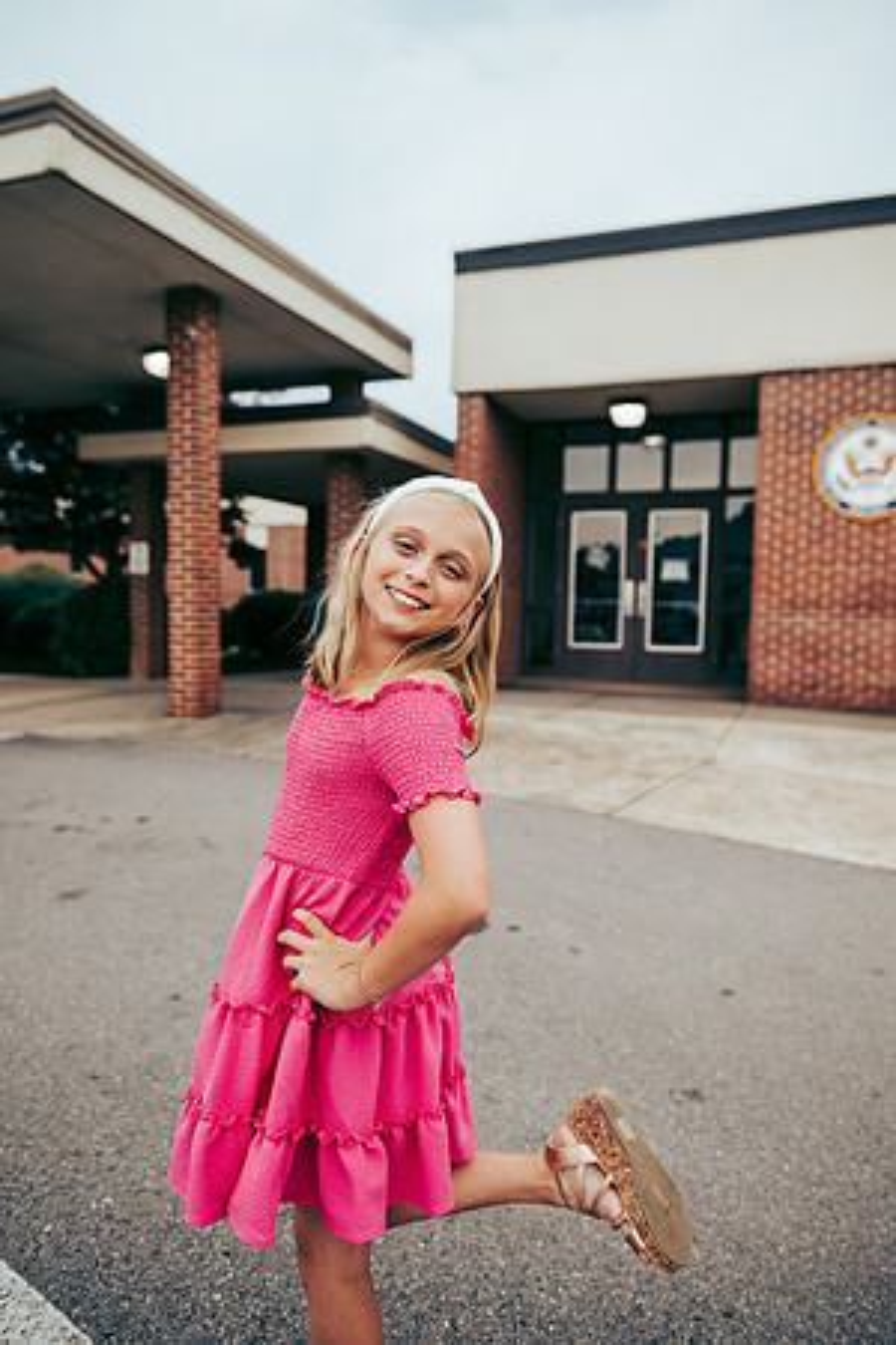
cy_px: 672
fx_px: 896
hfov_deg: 53.1
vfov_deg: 73.7
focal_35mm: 24
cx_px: 448
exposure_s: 1/400
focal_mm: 24
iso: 250
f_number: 2.8
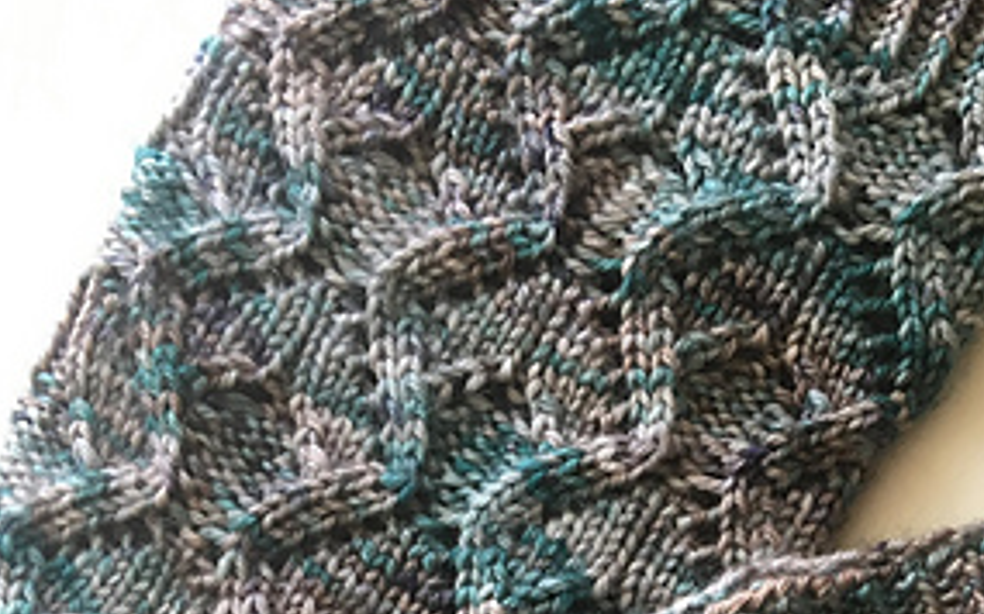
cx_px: 815
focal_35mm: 69
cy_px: 1059
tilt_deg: -88.4
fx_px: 1850
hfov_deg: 29.0
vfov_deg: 16.3
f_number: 2.2
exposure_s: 1/30
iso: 25
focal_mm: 4.15
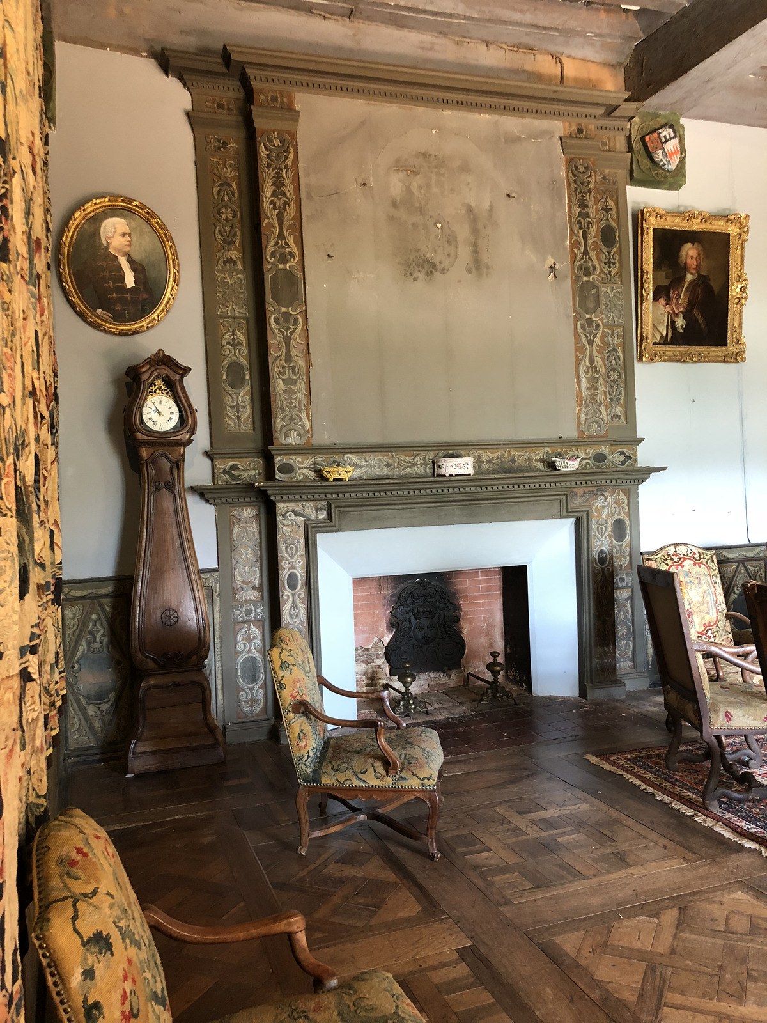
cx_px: 384
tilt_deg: +0.5
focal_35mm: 28
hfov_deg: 49.7
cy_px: 512
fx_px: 827
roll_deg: +2.1
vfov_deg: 63.4
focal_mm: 4
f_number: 1.8
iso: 80
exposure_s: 1/17
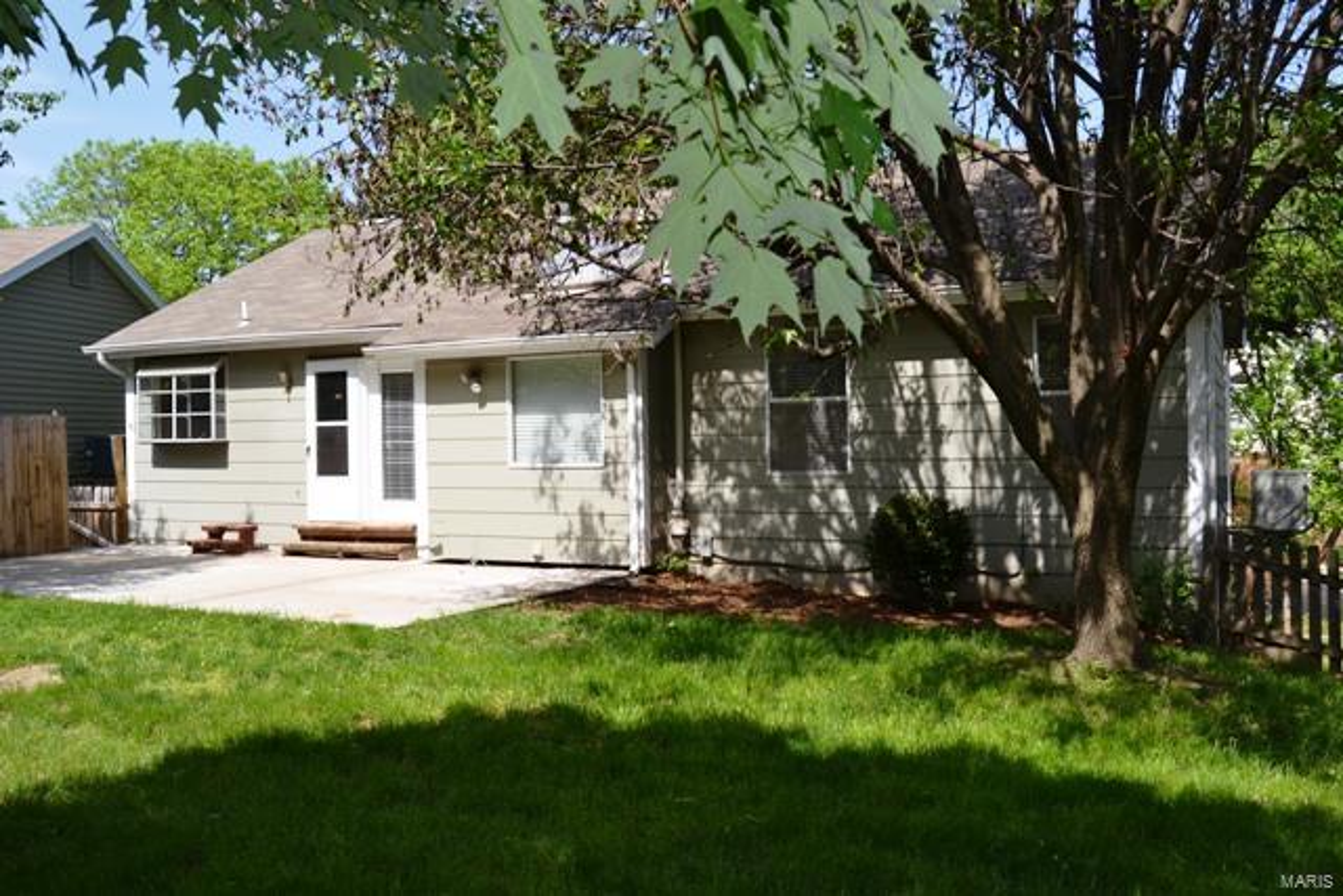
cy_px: 448
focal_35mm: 30
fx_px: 1119
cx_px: 672
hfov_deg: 61.9
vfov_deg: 43.6
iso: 100
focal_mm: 20
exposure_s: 1/200
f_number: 8
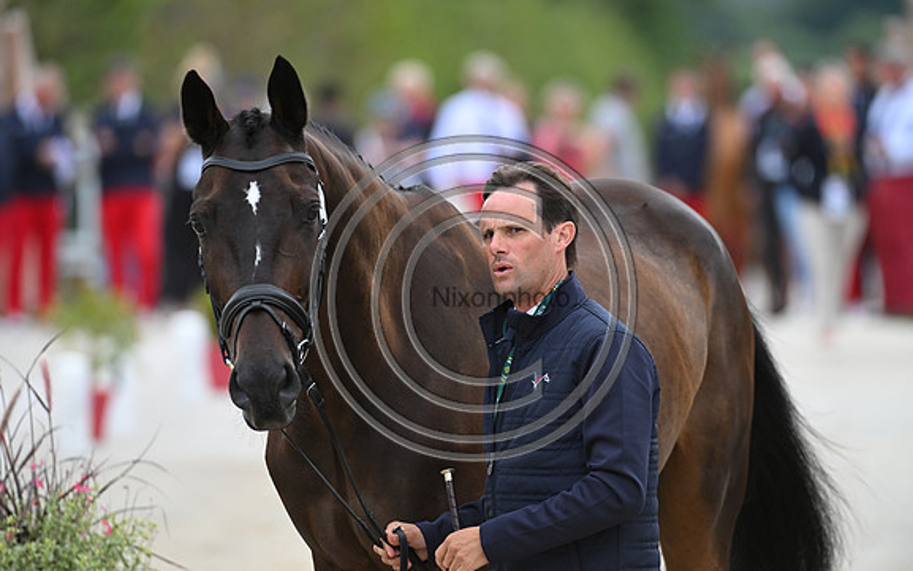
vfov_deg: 3.2
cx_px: 456
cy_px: 276
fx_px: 10205
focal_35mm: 410
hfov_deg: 5.1
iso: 800
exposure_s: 1/1600
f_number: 5.6
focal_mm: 400
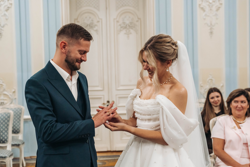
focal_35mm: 51
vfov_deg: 26.5
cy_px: 90
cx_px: 123
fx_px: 354
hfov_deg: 38.9
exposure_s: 1/250
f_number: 3.5
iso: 1600
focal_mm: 41.8
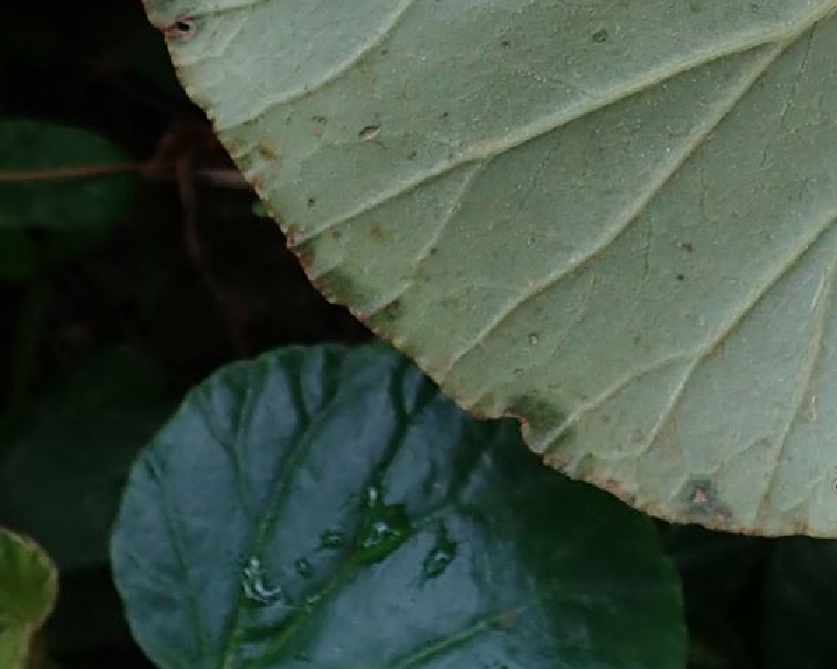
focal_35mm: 98
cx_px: 707
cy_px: -272
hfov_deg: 19.3
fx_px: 2427
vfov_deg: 14.8
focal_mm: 5.5
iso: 160
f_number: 2.3
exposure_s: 1/125
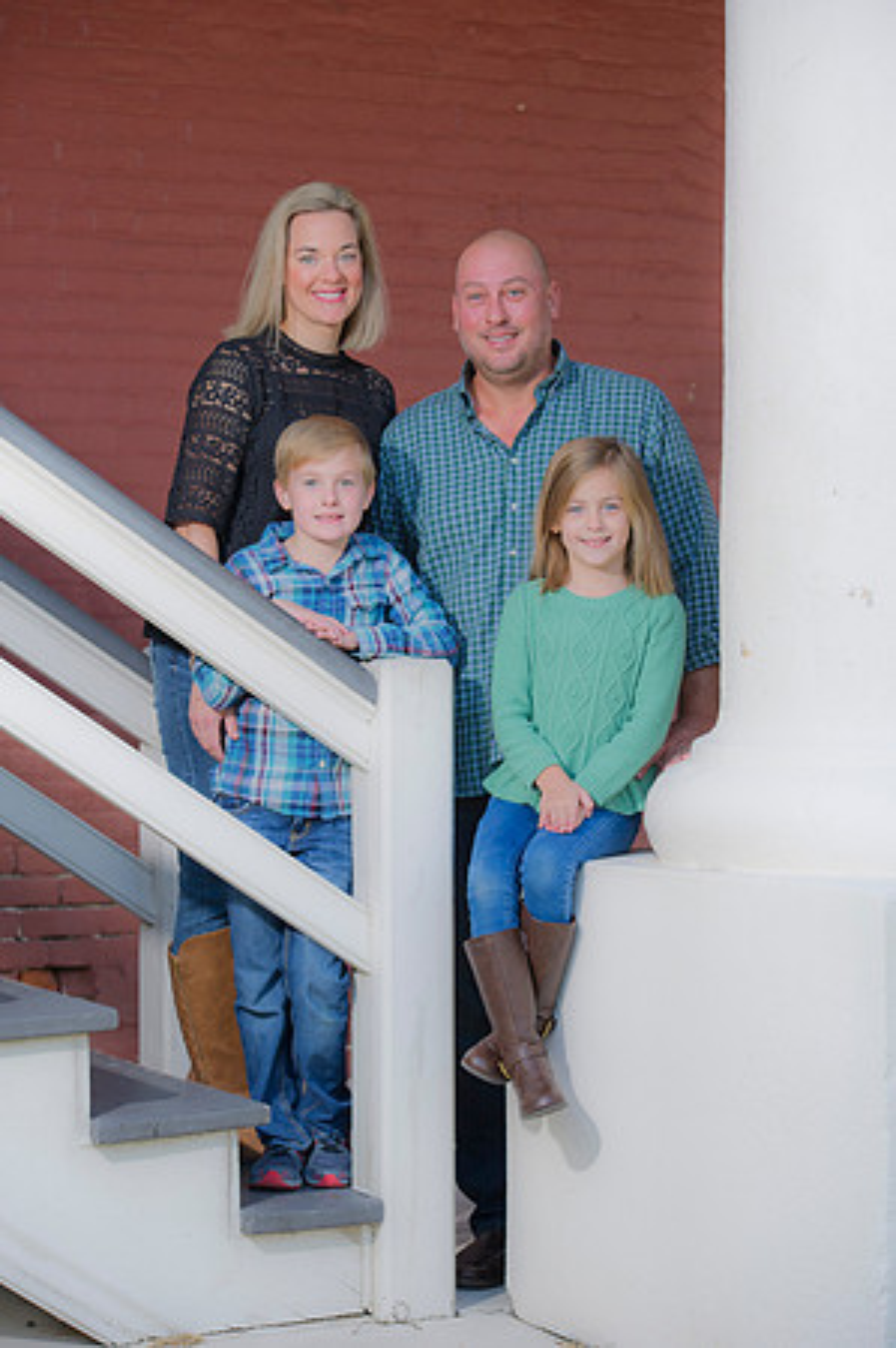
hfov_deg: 14.4
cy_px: 674
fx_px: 3555
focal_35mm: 95
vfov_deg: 21.5
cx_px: 448
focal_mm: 95
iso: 160
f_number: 4.5
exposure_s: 1/200
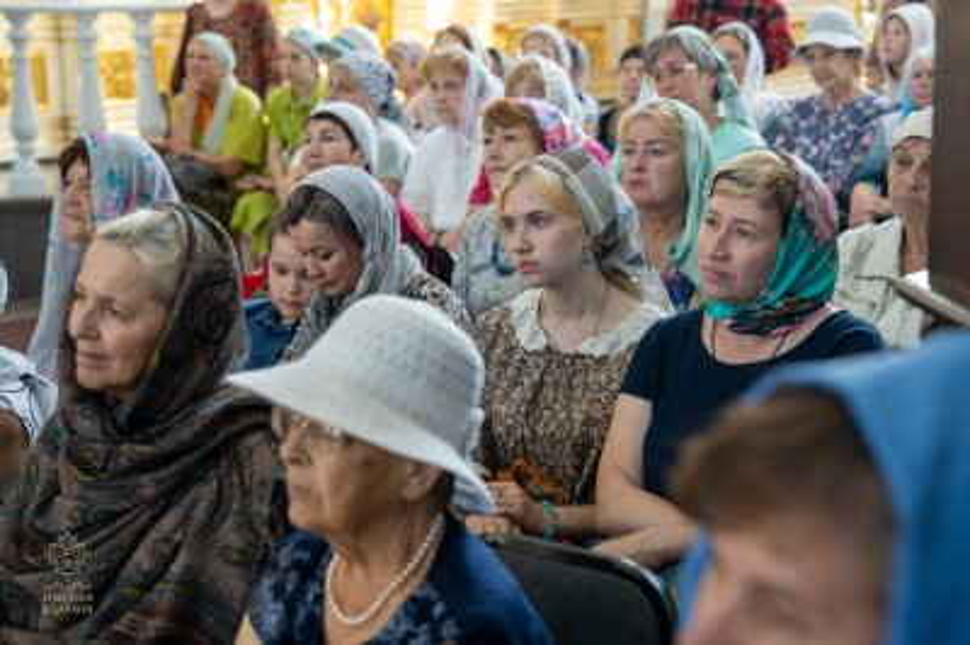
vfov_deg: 19.4
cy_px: 322
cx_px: 485
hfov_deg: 28.9
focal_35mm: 70
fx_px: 1885
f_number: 4
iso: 1000
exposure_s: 1/100
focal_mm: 70
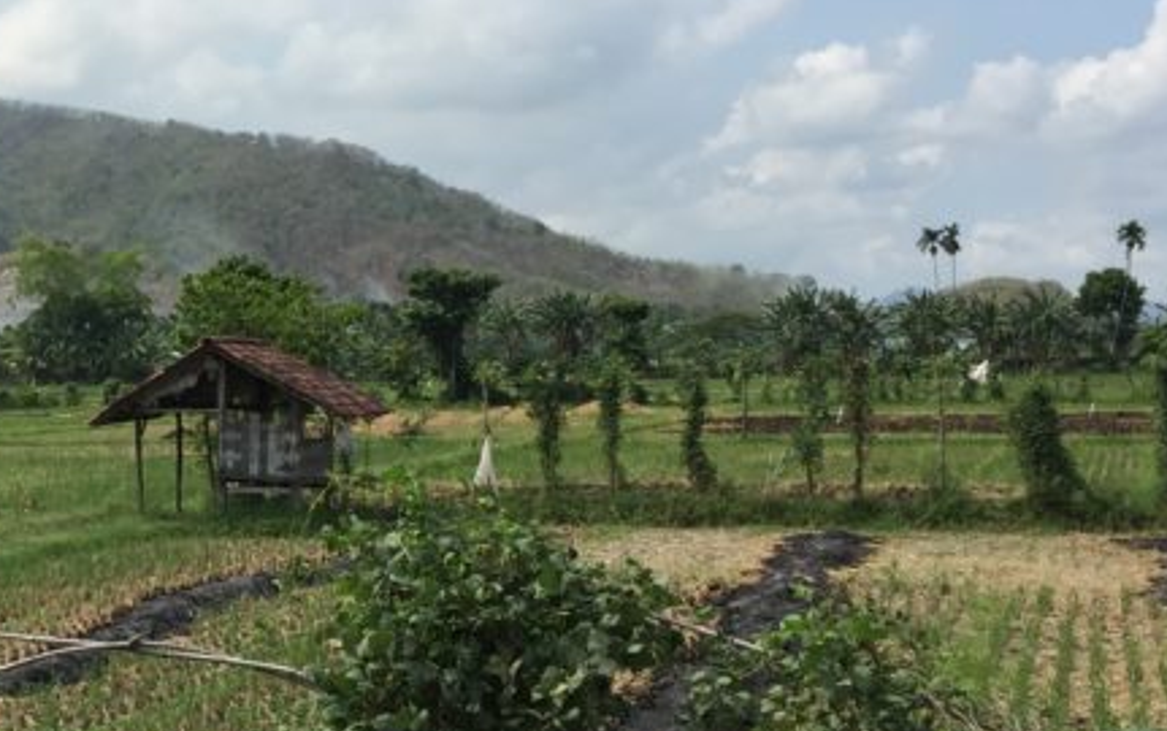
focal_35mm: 73
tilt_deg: -1.1
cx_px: 3
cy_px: 338
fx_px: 2323
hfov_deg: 26.7
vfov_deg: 17.9
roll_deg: -0.1
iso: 32
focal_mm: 4.15
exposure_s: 1/1883
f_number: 2.2
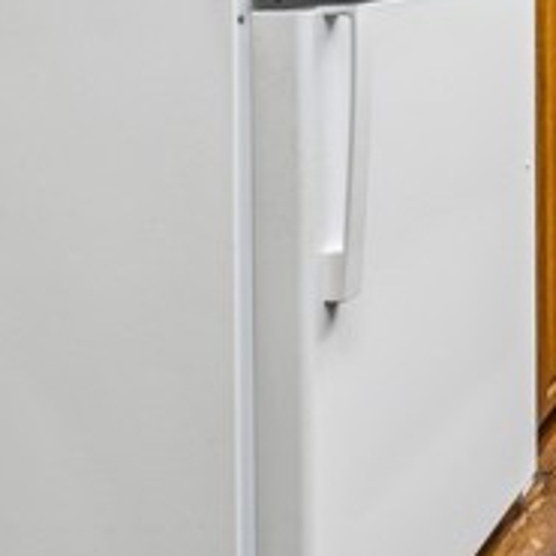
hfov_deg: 23.4
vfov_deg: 31.1
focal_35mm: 48
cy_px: -57
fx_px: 881
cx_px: 935
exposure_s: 1.3
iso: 100
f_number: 13
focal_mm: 16.5
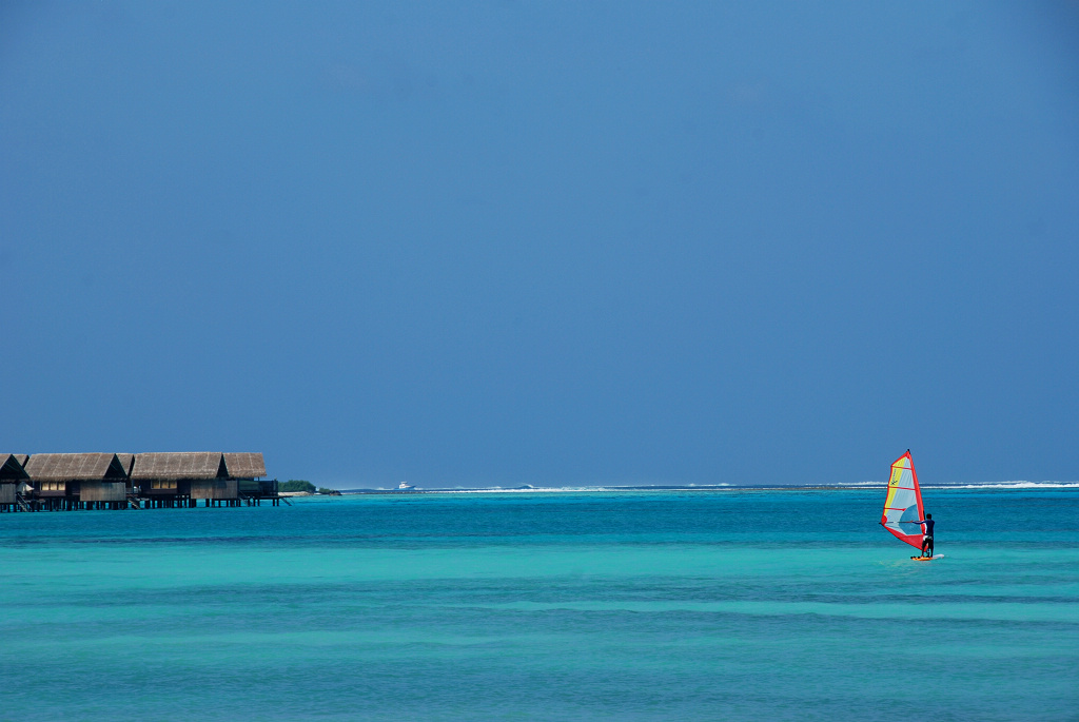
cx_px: 540
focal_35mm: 180
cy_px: 361
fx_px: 5400
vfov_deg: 7.6
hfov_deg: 11.4
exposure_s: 1/250
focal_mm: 120
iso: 100
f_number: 11
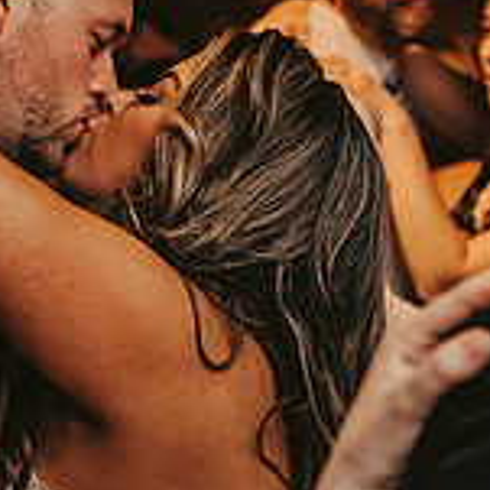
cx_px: 81
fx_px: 2867
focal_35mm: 179
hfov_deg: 9.7
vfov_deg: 9.8
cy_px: 323
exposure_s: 1/200
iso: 2000
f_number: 3.2
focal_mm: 55
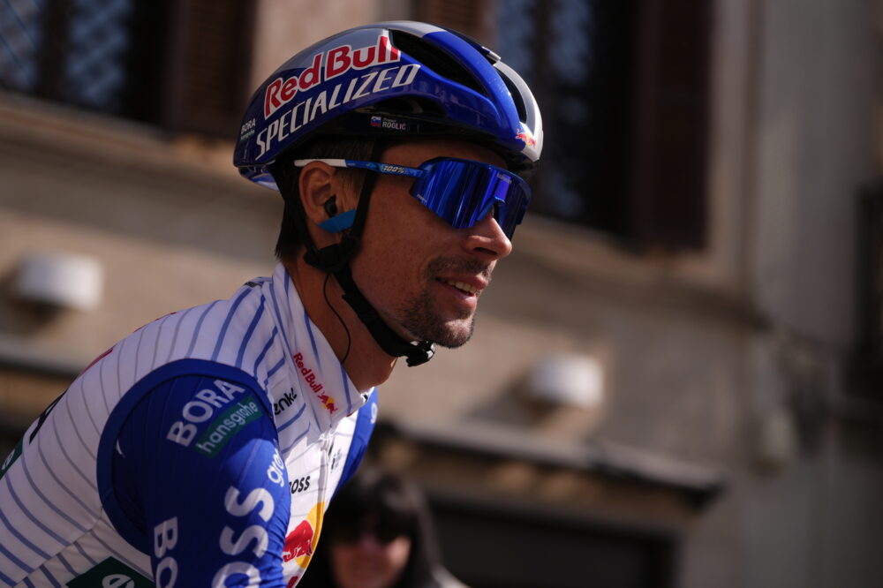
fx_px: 2403
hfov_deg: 20.8
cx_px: 442
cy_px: 294
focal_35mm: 98
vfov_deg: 14.0
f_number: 4
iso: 160
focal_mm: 98
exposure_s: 1/2000
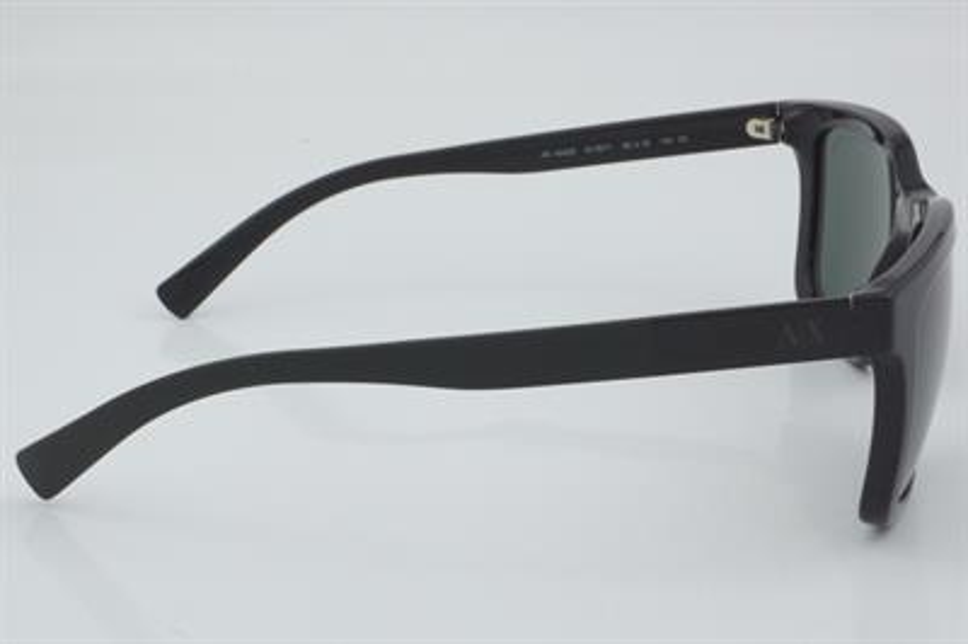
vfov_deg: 18.2
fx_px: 2015
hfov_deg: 27.0
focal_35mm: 75
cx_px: 484
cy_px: 322
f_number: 32
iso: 100
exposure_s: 1/3
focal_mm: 50
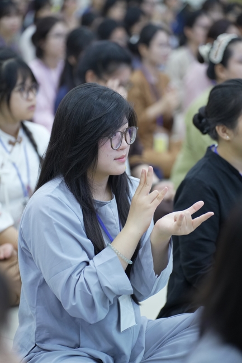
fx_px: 1140
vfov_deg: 18.1
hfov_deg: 12.1
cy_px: 182
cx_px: 121
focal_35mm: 113
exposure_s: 1/125
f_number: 2.8
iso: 2500
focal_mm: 113
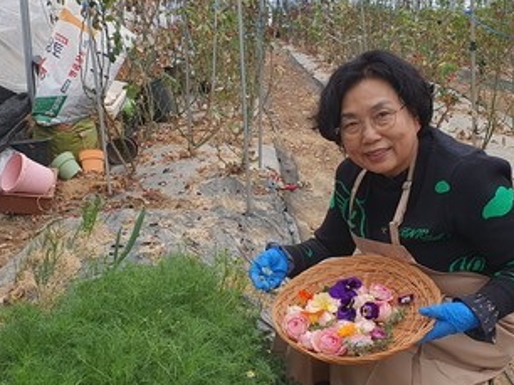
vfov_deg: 28.5
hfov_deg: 37.5
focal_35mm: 51
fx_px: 757
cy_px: 194
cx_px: 240
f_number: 2.4
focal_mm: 4.3
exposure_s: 1/123
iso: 50
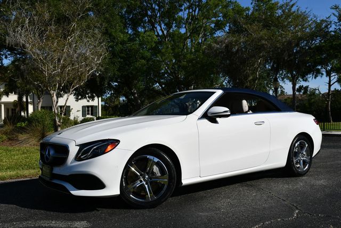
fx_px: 341
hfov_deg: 53.1
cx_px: 170
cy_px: 114
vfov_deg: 36.9
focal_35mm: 36
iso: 100
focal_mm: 18
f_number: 10
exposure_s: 1/400
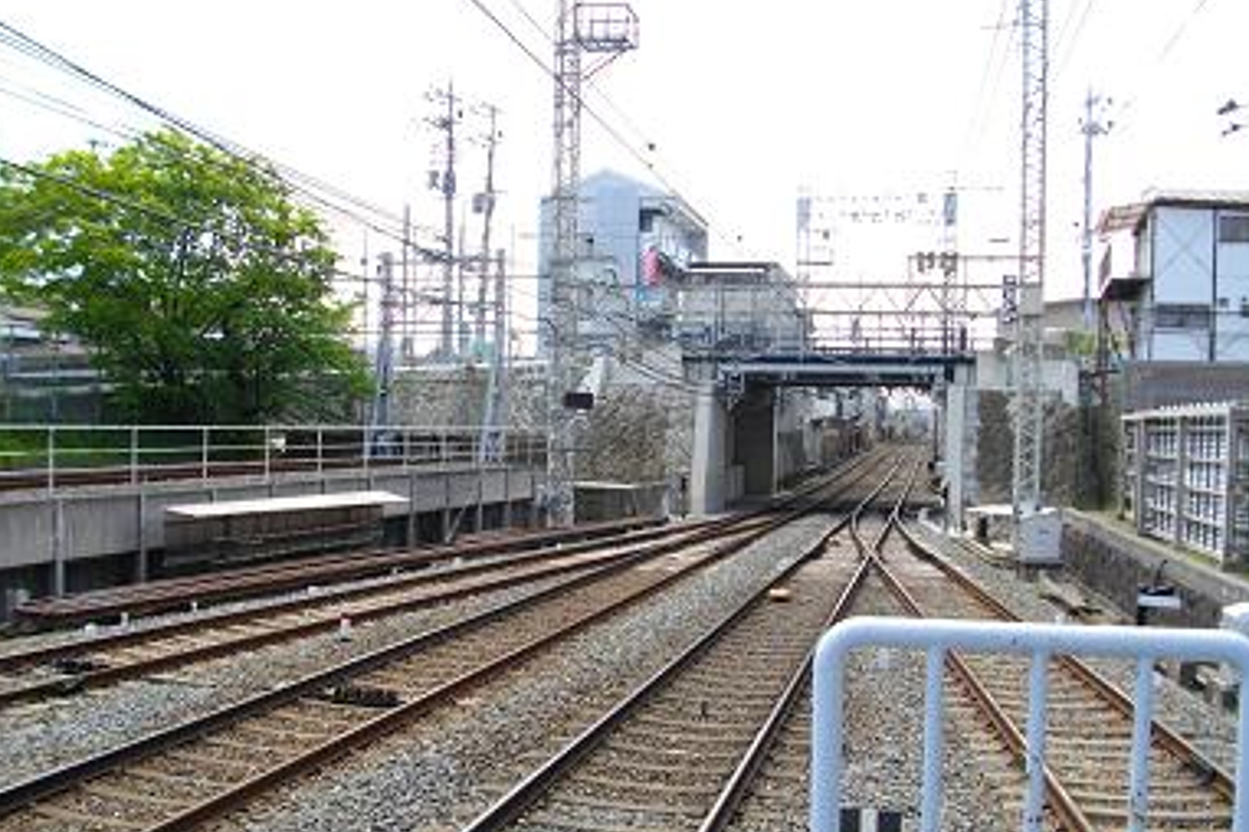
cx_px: 621
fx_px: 1180
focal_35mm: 34
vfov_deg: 38.8
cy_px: 465
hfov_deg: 55.8
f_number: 2.9
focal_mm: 5.7
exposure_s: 1/400
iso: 100
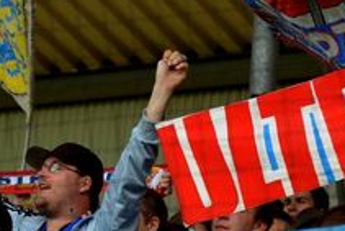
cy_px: 183
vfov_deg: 4.9
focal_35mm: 283
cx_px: -43
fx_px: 2714
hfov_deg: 7.2
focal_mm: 70
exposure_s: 1/1000
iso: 450
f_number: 4
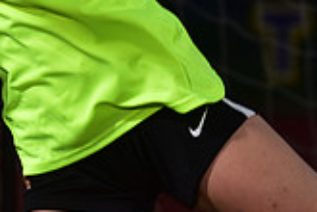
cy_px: -126
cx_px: -54
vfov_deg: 2.6
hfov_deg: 3.9
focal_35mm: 528
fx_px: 4649
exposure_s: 1/160
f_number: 5
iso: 500
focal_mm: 150
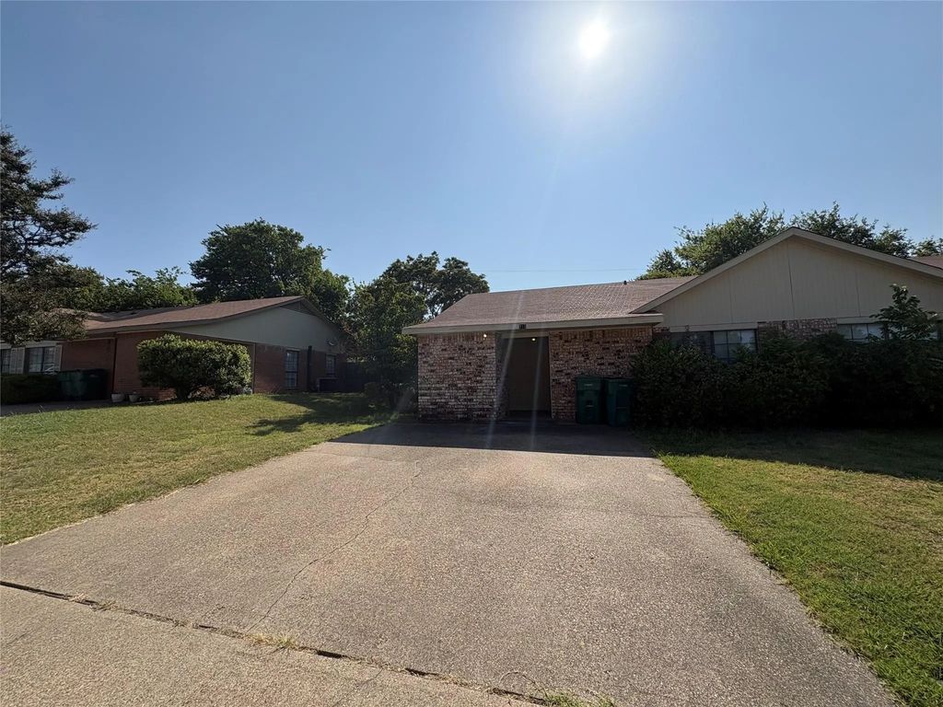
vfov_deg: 85.7
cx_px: 472
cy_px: 354
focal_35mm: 14
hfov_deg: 102.1
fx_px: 381
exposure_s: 1/2985
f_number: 2.2
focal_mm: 2.22
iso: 50
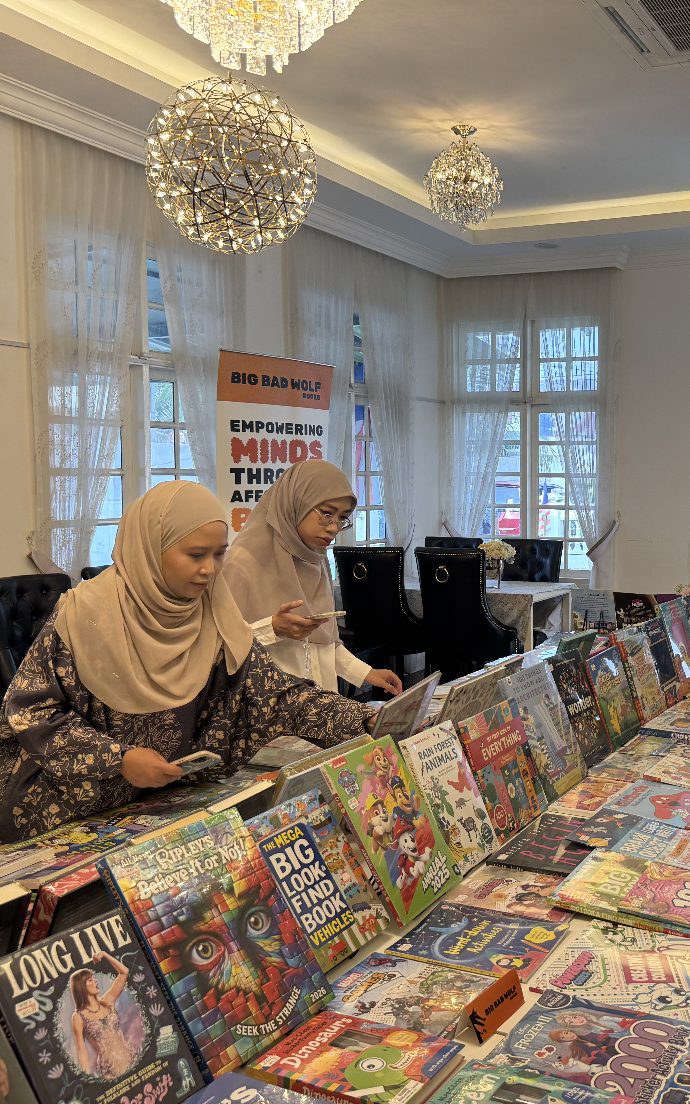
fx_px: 1023
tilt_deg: -4.1
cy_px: 552
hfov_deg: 35.9
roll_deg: -0.1
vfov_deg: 56.7
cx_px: 560
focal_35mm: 34
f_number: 1.78
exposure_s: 1/100
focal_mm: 6.76
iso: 160
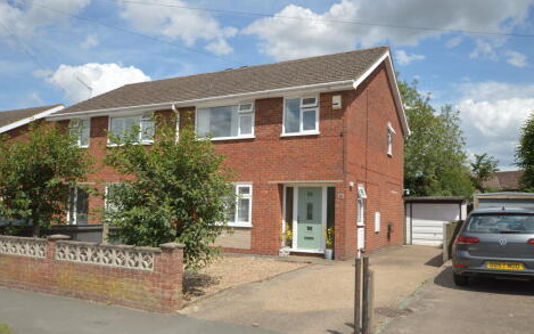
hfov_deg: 61.2
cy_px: 180
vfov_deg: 40.6
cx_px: 268
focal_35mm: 31
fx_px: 451
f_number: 6.3
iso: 100
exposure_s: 1/500
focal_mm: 20
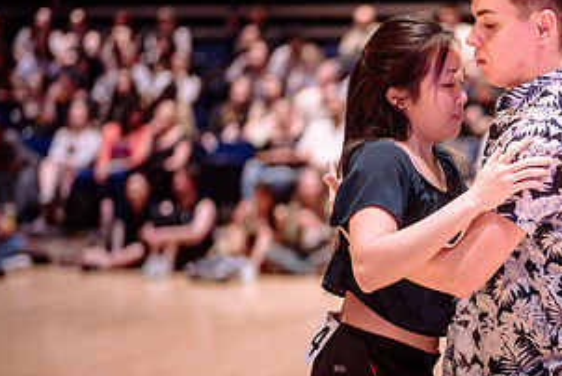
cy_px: 281
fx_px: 1609
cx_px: 519
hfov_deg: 19.4
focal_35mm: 103
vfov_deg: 13.3
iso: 1600
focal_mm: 50
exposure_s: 1/200
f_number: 1.2
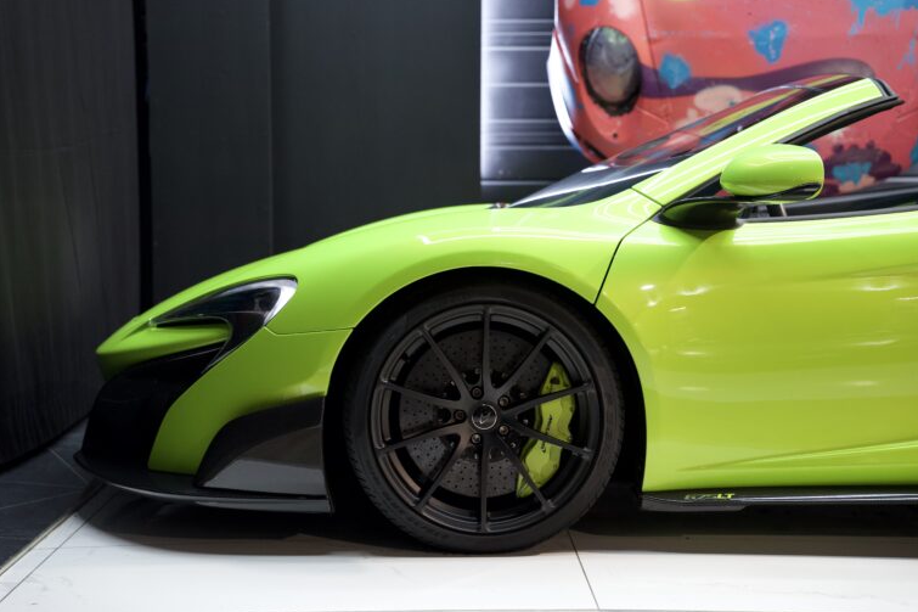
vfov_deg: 23.5
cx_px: 462
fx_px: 1471
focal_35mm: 58
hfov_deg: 34.7
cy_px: 303
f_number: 2.8
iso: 2000
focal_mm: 56.7
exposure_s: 1/100
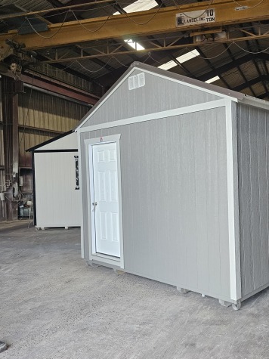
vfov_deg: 58.4
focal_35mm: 31
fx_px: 321
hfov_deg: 42.7
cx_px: 227
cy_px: 180
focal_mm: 6.3
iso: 400
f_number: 1.7
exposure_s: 1/359
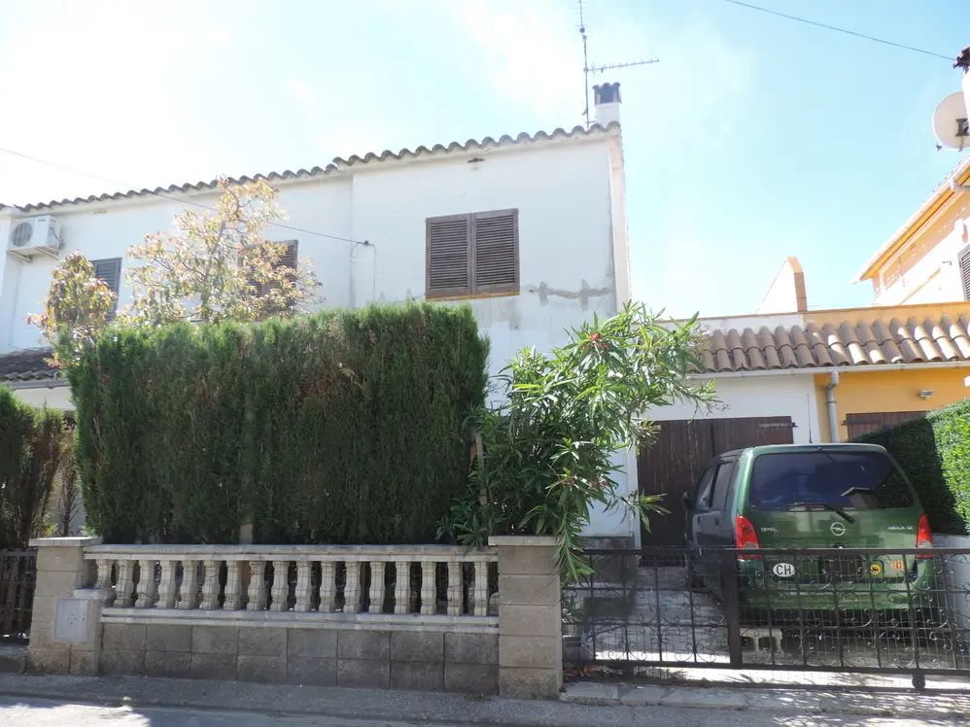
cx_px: 485
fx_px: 672
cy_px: 364
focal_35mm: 24
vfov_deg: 56.8
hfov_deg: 71.6
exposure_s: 1/320
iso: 80
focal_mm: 4.3
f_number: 3
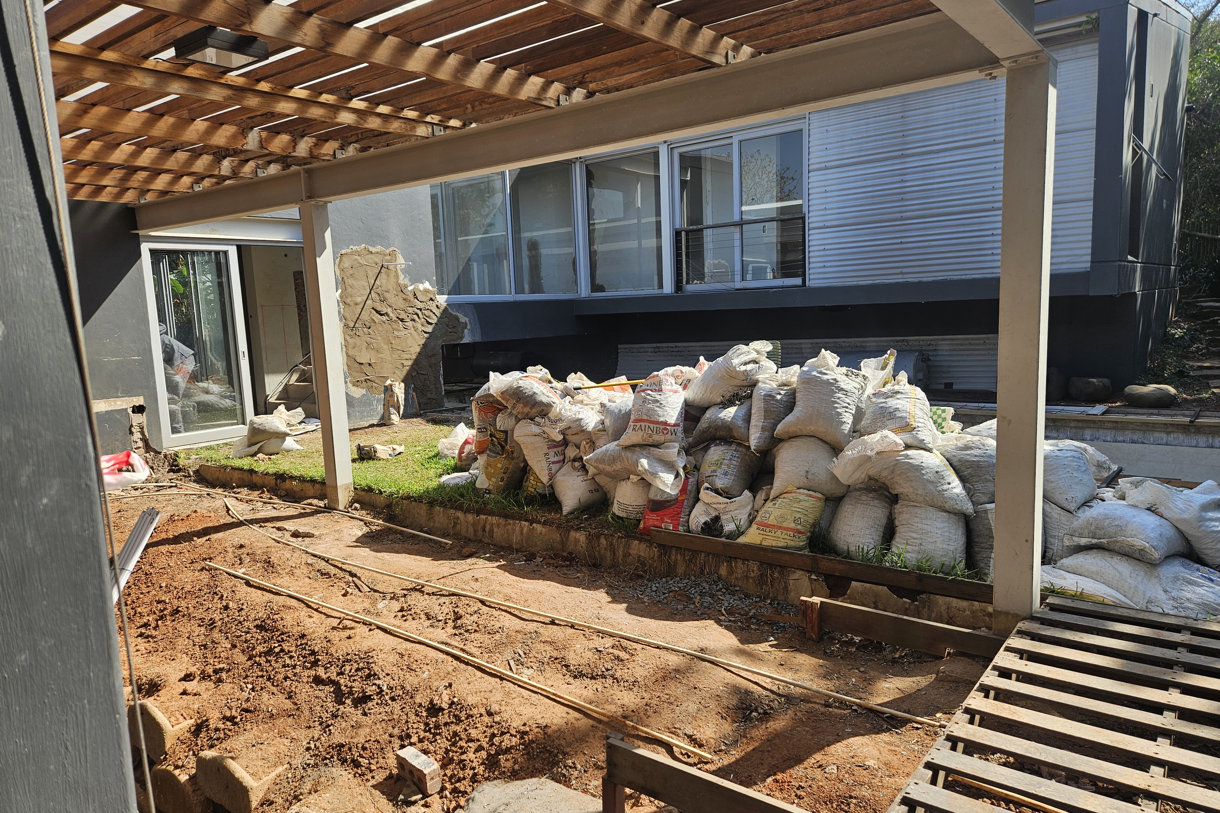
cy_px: 406
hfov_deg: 73.7
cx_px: 609
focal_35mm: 24
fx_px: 813
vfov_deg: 53.1
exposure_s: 1/701
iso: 25
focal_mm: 5.4
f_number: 1.8
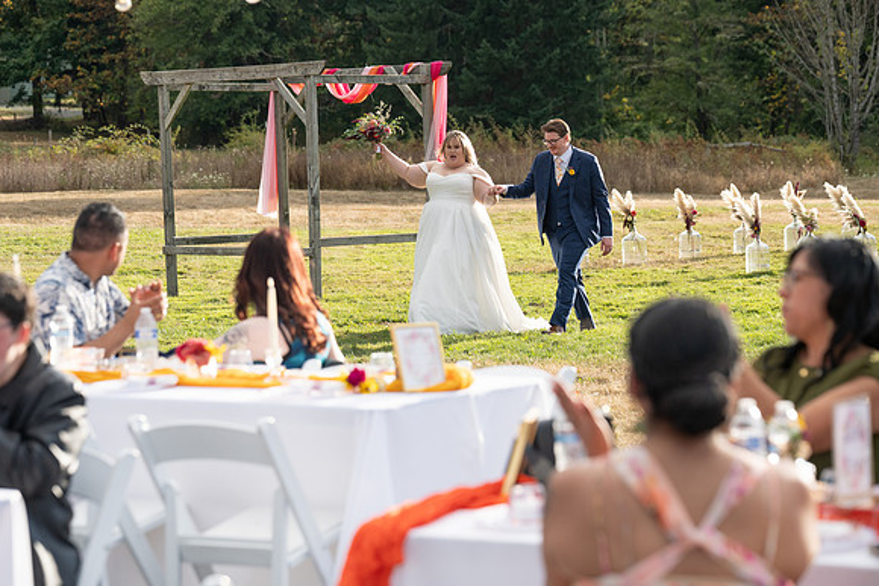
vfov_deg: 13.3
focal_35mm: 103
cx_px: 440
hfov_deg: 19.8
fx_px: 2515
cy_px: 293
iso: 400
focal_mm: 103
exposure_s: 1/1600
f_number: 4.5
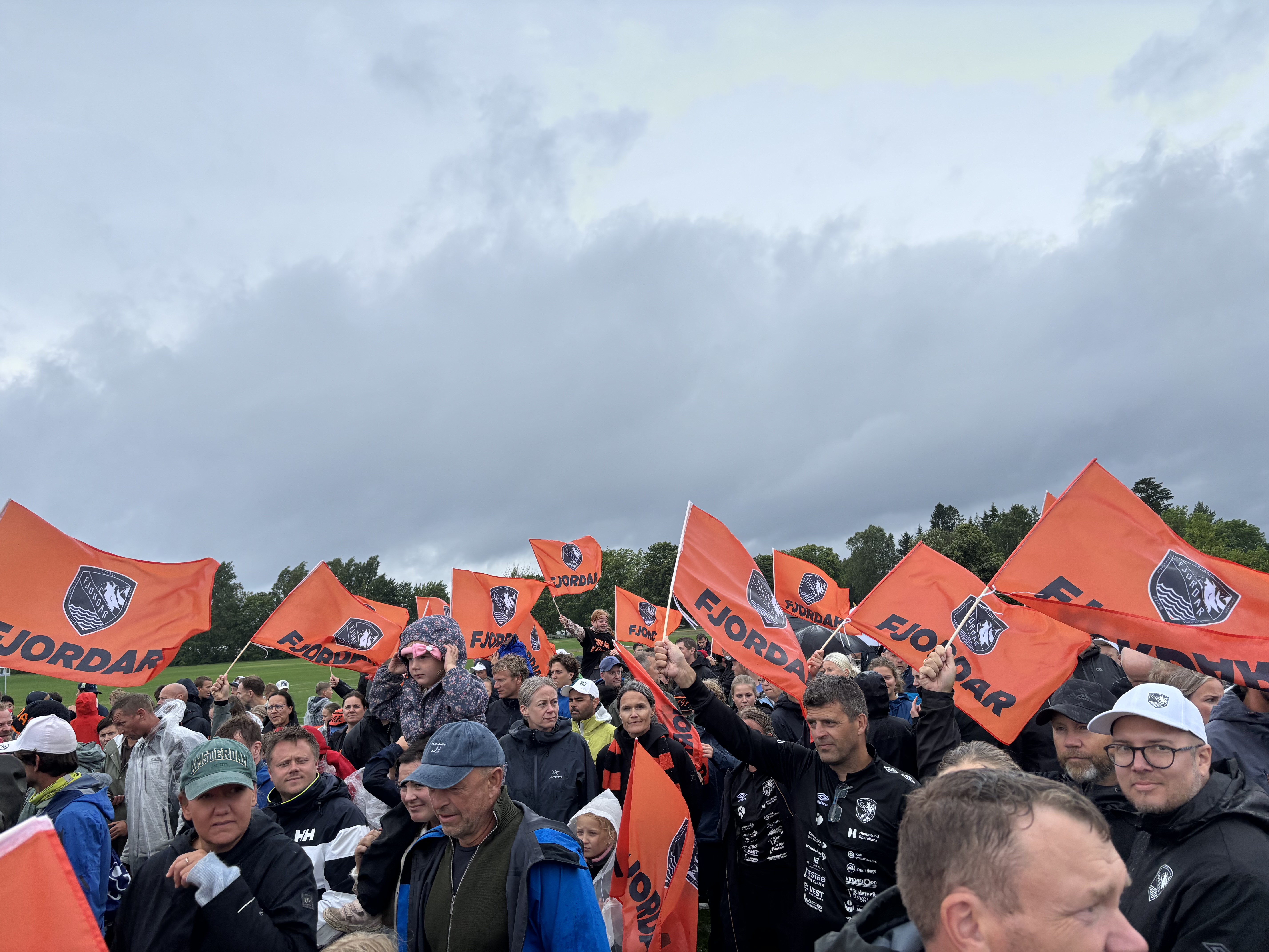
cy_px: 476
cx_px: 634
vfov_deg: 53.1
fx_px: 953
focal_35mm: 26
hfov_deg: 67.3
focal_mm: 5.96
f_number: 1.6
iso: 50
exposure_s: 1/533
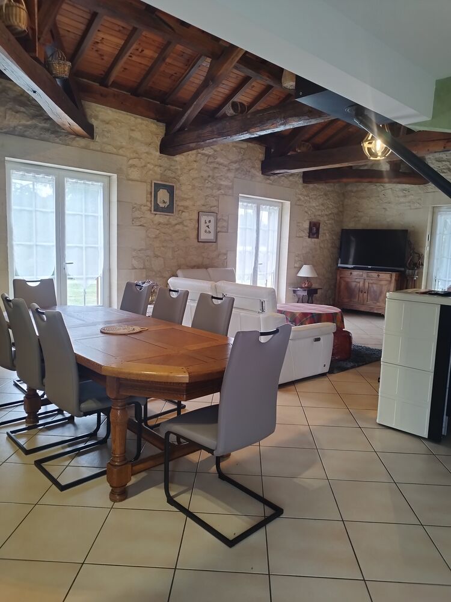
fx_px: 417
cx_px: 226
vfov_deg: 71.6
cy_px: 301
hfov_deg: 56.8
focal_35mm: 24
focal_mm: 5.89
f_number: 1.89
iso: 610
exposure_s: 1/33.3
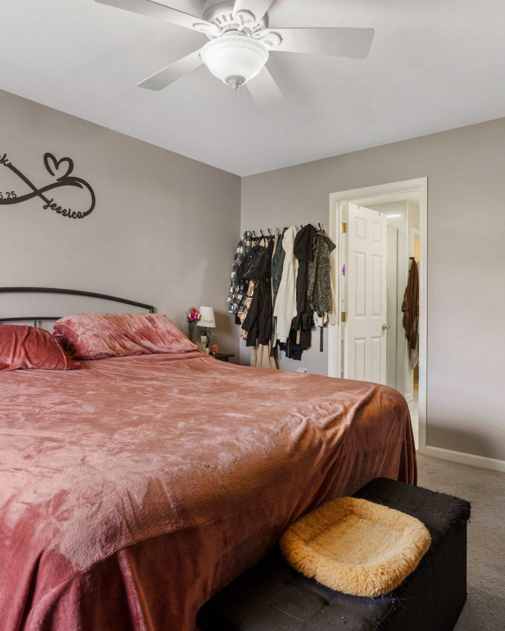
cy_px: 320
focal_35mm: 23
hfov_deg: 60.9
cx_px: 261
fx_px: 430
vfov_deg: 72.6
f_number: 6.3
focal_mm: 16
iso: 640
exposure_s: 1/4
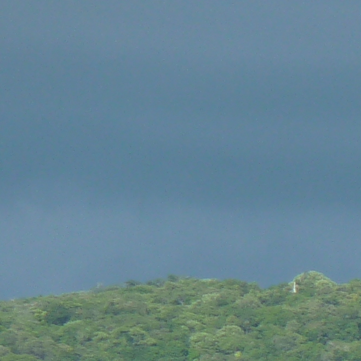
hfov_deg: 1.1
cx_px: 725
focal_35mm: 1609
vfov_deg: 1.1
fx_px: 18984
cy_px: 607
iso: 80
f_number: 4.9
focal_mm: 49.2
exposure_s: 1/400
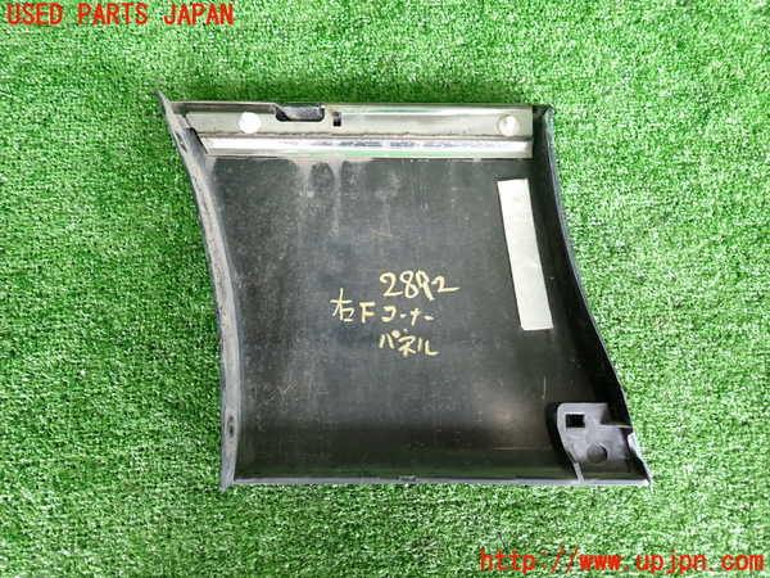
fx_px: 556
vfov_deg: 54.9
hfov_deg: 69.4
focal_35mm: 25
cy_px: 289
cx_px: 385
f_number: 2
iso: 200
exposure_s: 1/50
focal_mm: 4.5
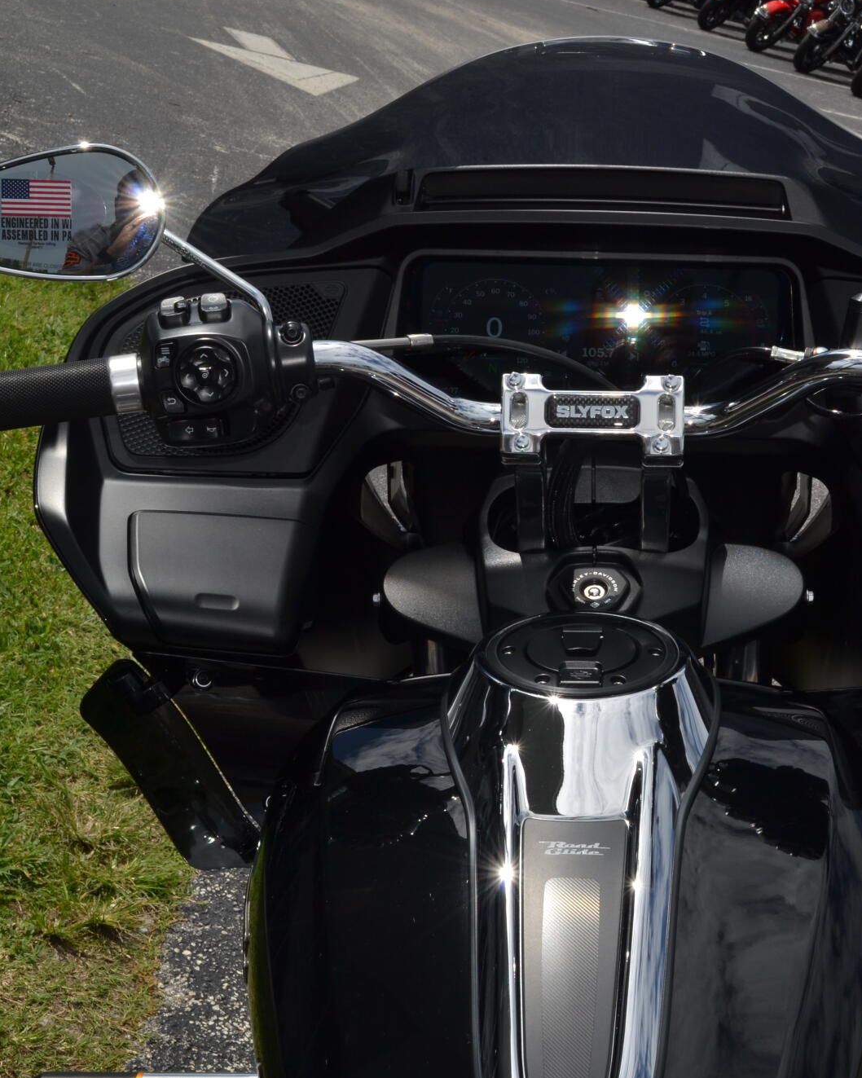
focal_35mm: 62
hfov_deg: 24.5
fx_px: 1968
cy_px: 537
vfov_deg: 30.6
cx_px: 605
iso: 100
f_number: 14
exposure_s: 1/200
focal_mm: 29
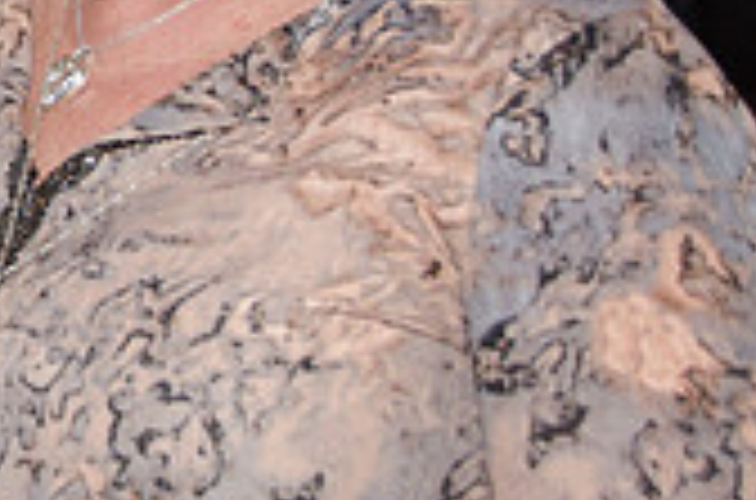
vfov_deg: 7.7
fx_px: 3686
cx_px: -189
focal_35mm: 176
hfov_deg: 11.4
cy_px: -63
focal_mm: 34
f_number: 5.6
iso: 400
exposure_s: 1/60
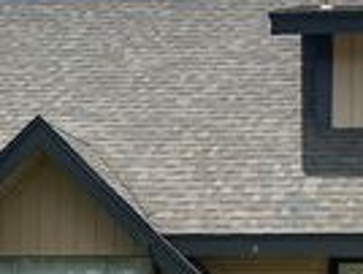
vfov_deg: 15.3
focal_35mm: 97
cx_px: 330
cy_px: 190
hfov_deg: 19.8
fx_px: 1019
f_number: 1.5
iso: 50
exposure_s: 1/4444
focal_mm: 5.7
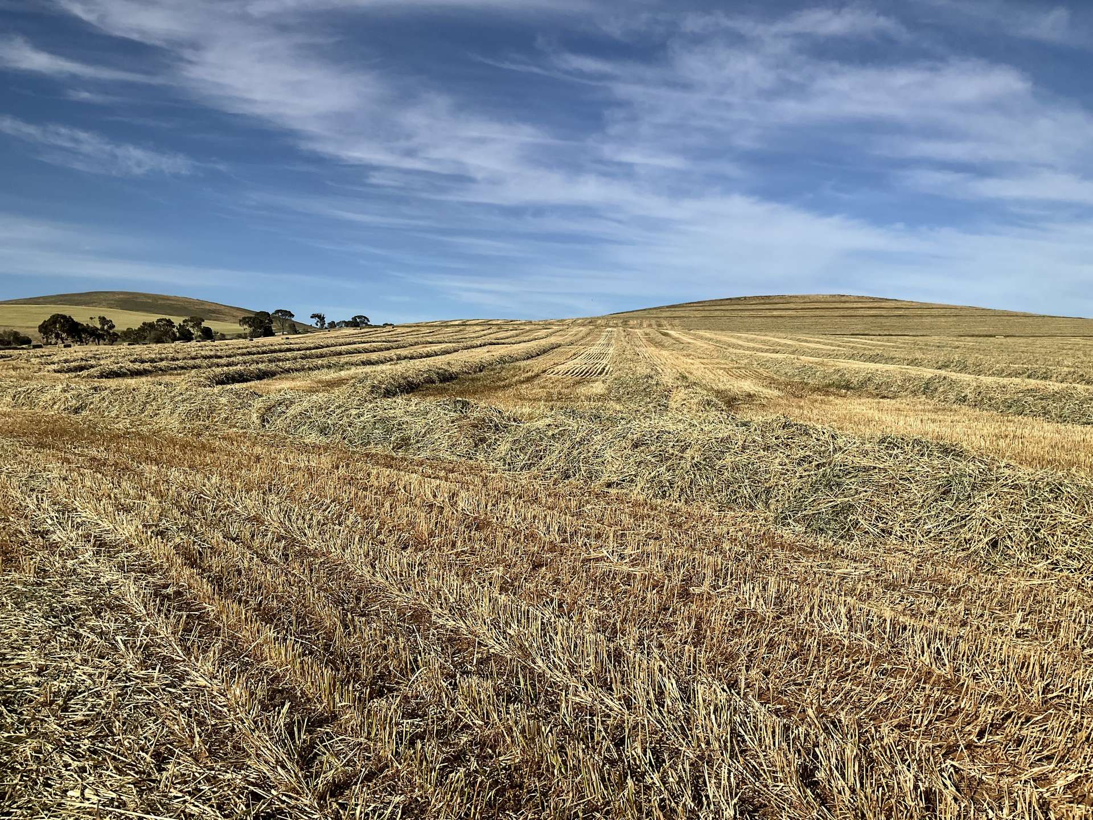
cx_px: 546
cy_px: 410
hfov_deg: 61.7
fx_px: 916
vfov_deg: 48.2
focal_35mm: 29
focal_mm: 3
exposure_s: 1/3534
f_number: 1.8
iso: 25
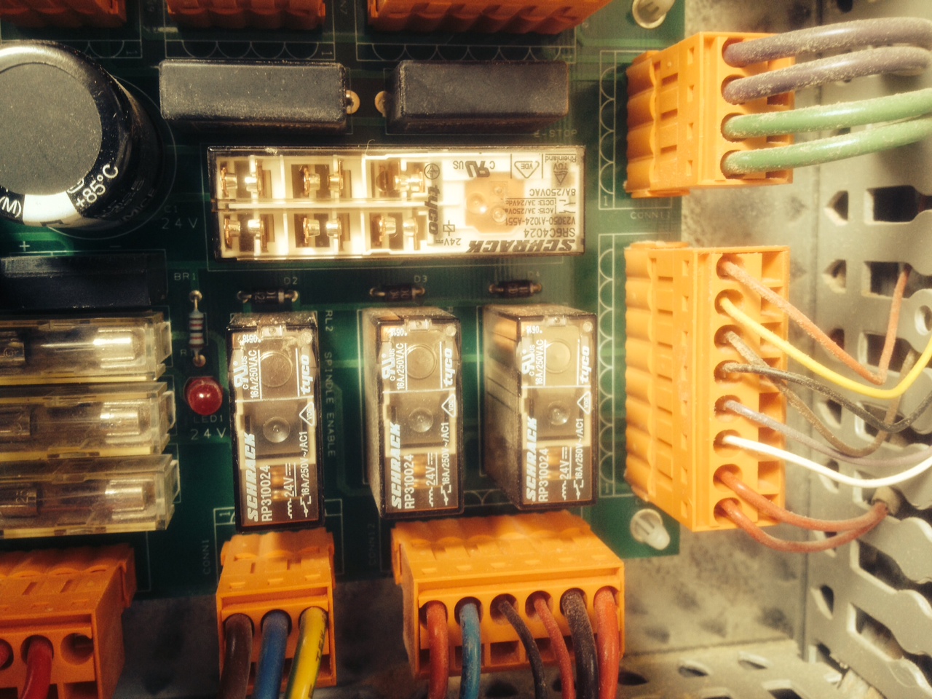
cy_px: 350
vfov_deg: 40.7
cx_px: 466
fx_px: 942
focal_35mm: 35
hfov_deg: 52.6
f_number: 2.4
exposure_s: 1/20
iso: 50
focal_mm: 4.28
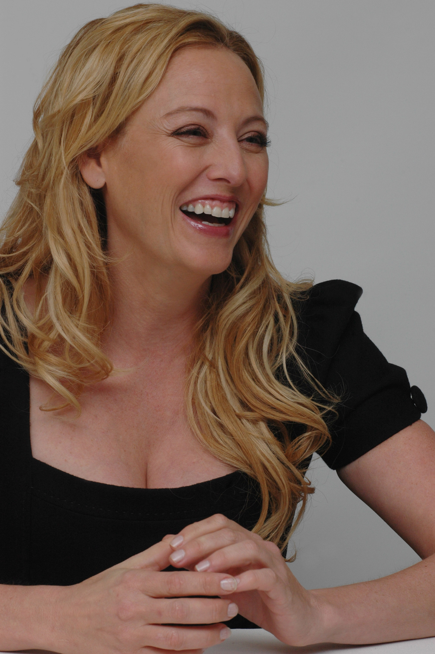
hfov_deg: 10.6
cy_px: 327
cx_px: 218
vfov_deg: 15.9
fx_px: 2342
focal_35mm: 129
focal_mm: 86
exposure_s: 1/320
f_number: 14
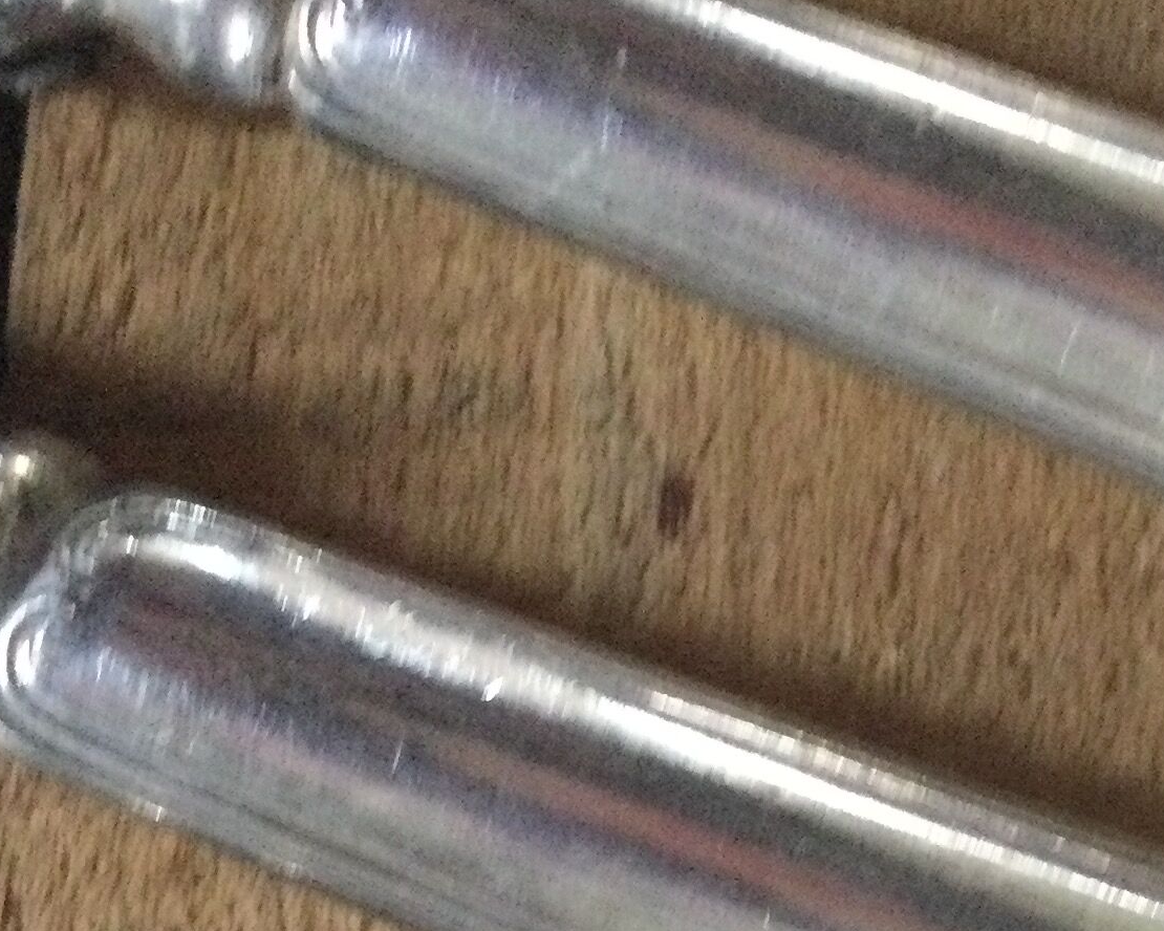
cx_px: 961
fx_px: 3066
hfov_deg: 21.2
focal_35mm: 89
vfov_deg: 16.8
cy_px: 1009
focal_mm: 3.3
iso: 250
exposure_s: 1/17
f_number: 2.4
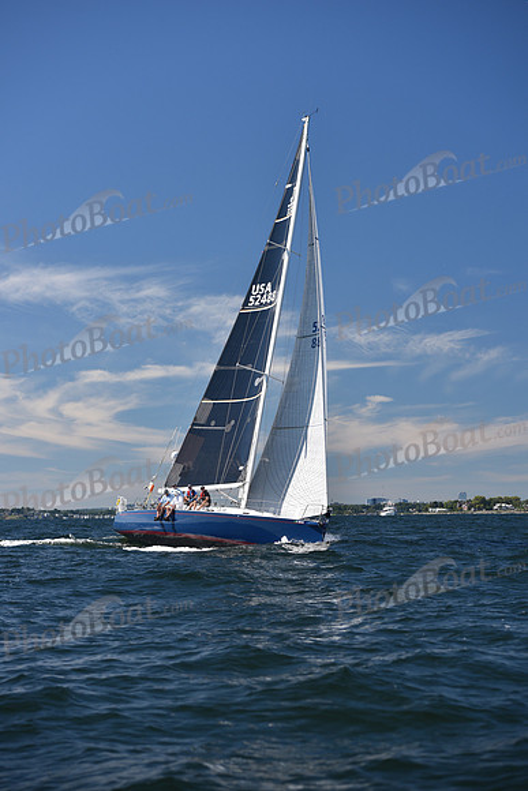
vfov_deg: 28.8
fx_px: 1539
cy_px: 396
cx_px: 264
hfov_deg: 19.5
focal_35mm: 70
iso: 200
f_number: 4
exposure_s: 1/800
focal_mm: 70
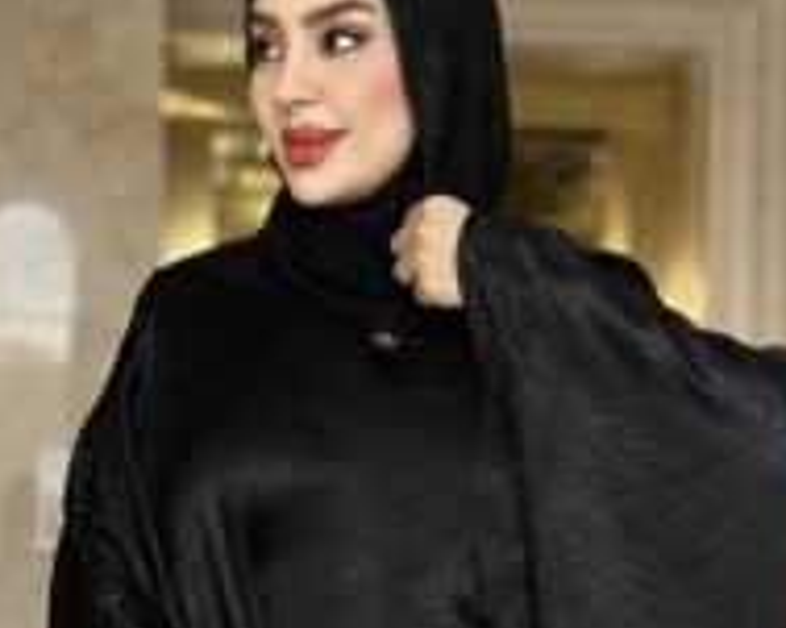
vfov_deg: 15.4
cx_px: 383
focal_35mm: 99
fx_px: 2302
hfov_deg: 19.4
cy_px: 528
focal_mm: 6.86
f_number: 1.78
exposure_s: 1/121
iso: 100
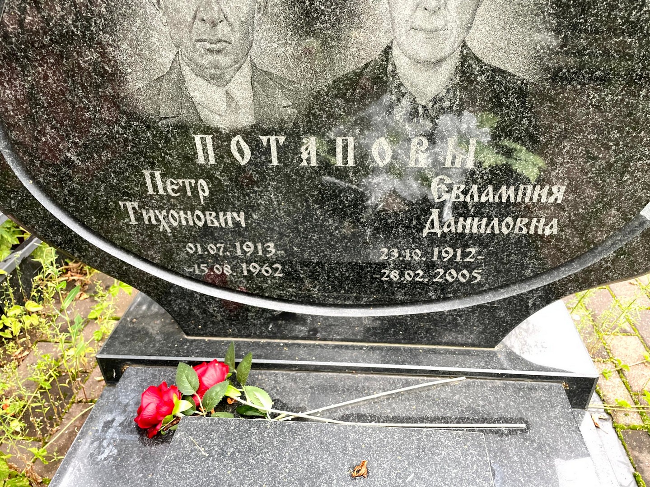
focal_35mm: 26
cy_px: 244
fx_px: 488
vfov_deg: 53.1
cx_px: 325
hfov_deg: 67.3
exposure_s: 1/120
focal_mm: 4.2
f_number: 1.6
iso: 125
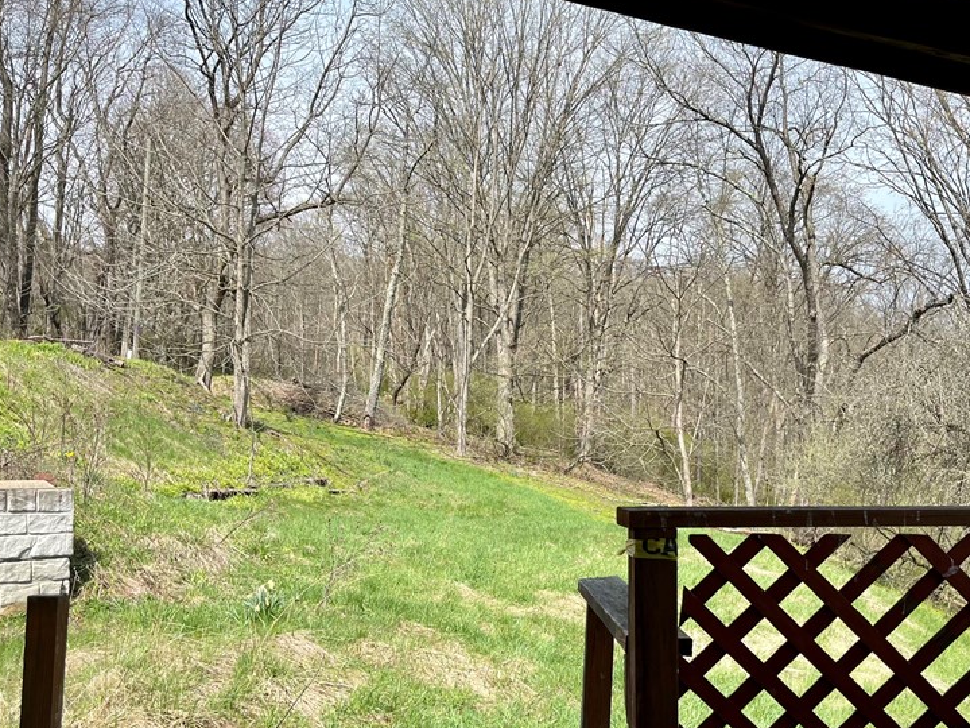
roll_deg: -1.0
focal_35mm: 37
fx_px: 1037
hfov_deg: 49.9
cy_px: 434
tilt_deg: +1.3
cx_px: 562
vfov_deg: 38.5
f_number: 1.6
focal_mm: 5.1
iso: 50
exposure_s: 1/2309
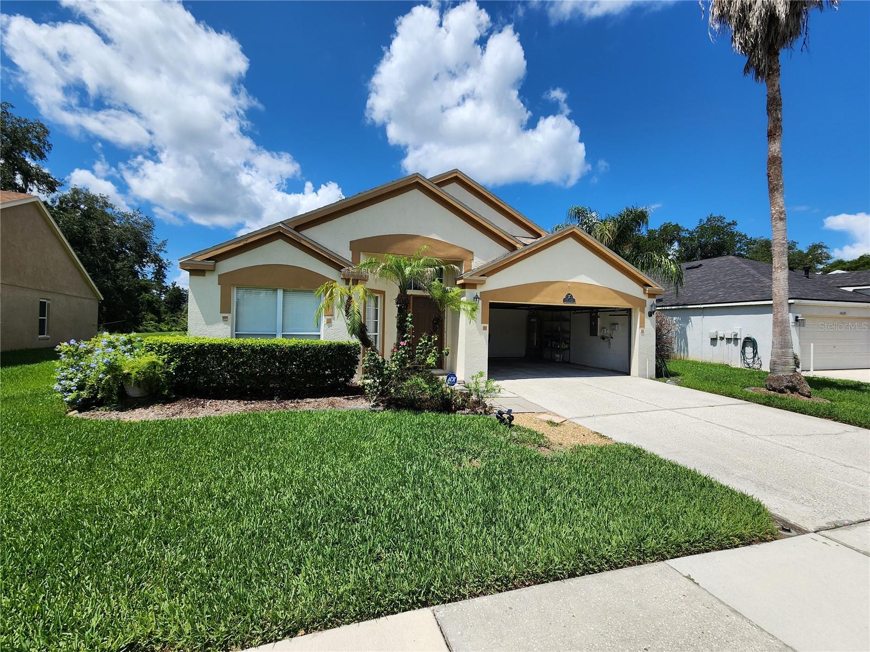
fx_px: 327
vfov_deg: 89.9
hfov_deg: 106.2
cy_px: 326
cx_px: 435
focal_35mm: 13
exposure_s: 1/2977
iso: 50
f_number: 2.2
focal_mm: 2.2
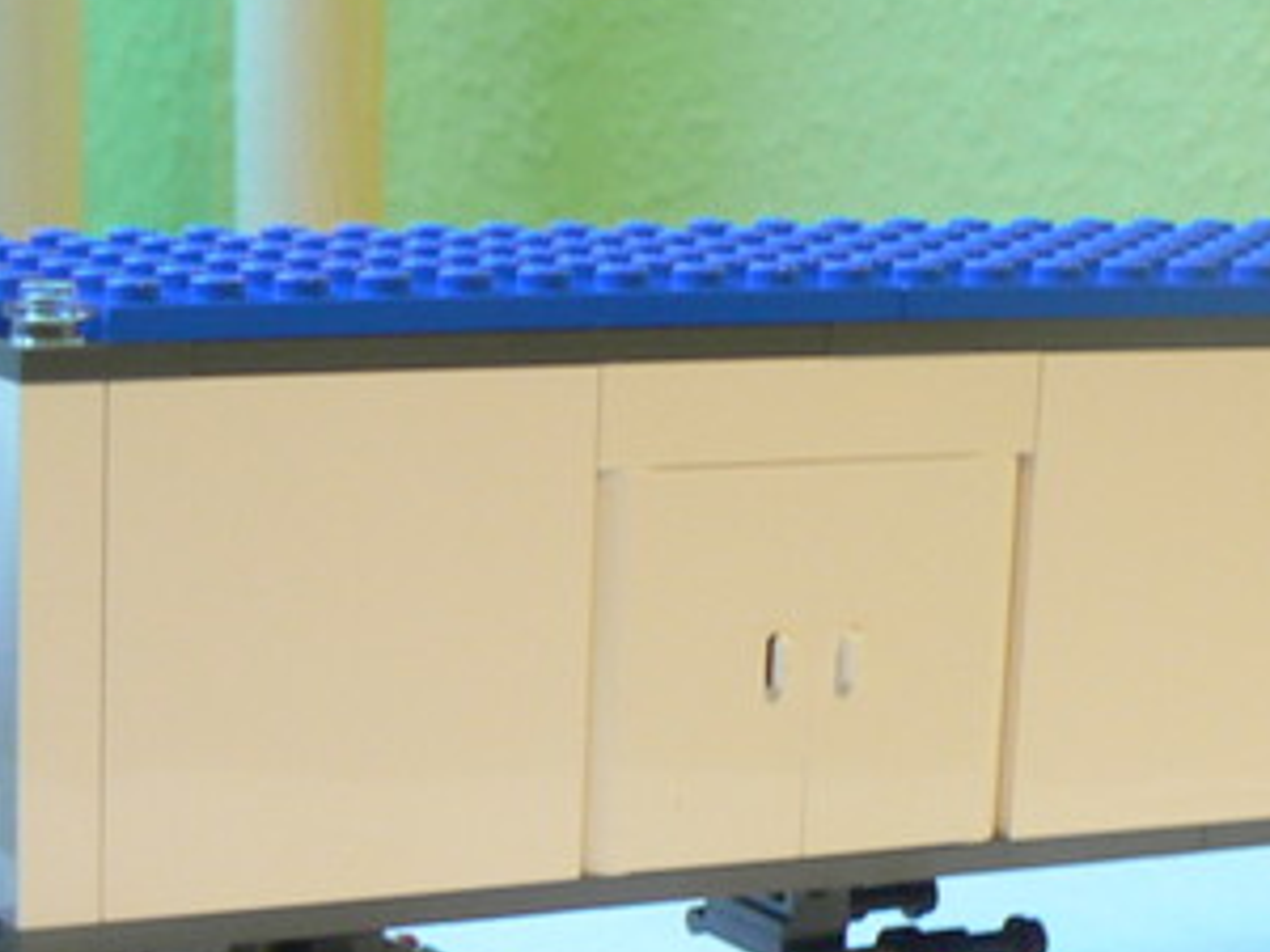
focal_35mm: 108
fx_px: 3962
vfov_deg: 13.4
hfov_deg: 18.1
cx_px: 402
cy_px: 1123
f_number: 3.2
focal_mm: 6
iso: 100
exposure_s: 1/10
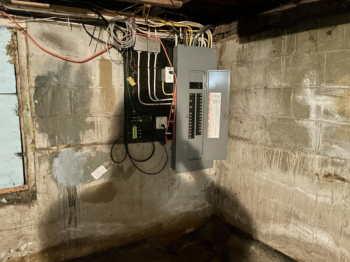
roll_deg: -0.8
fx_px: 263
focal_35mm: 26
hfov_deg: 67.3
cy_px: 131
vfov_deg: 53.1
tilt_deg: -9.1
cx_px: 175
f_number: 1.6
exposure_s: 1/10
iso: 500
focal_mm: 4.2
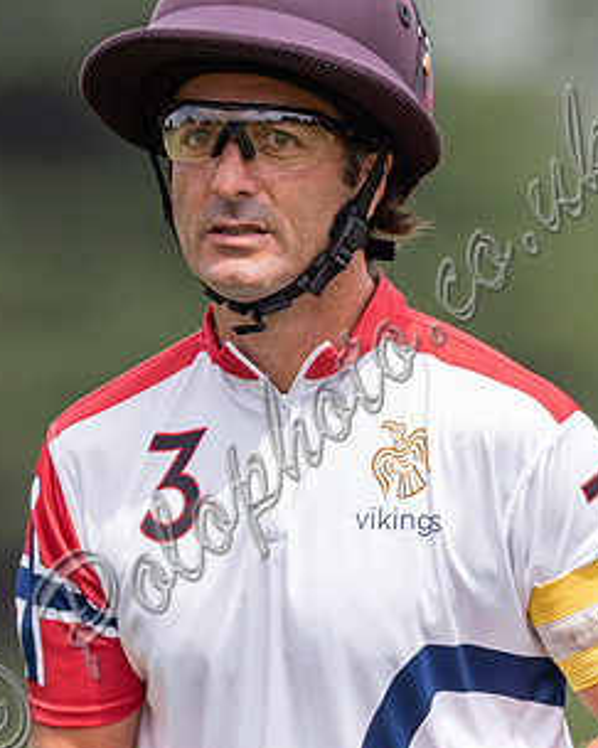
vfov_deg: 1.5
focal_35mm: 1327
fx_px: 29372
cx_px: 137
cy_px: 281
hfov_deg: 1.2
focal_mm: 500
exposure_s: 1/4000
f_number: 4
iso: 640
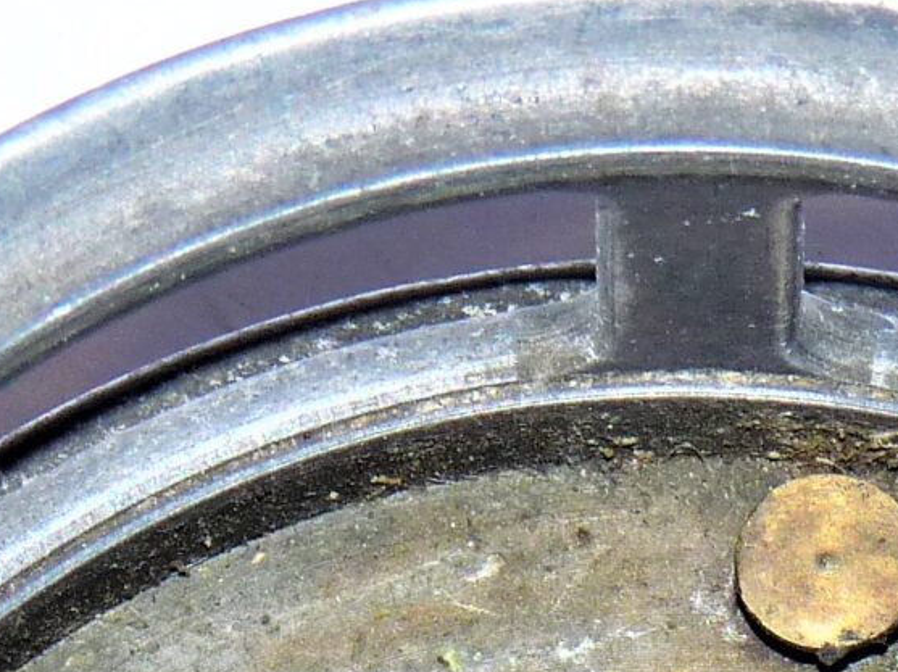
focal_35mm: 483
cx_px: 651
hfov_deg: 4.1
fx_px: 12522
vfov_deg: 3.1
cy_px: 1334
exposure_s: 1/40
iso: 100
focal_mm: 18.7
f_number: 3.6
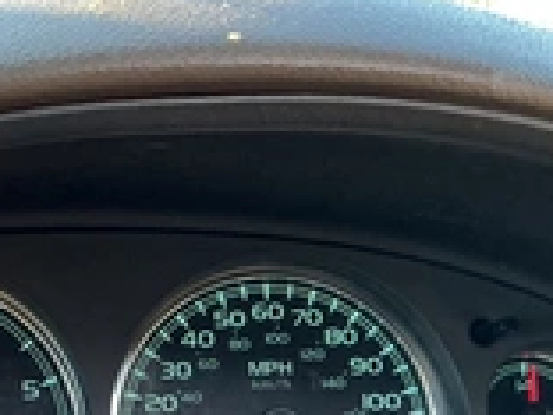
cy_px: 415
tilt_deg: -20.6
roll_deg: +0.9
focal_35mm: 72
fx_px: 1150
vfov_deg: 19.8
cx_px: 39
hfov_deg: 26.0
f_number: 1.8
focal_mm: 3
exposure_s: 1/60
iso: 100
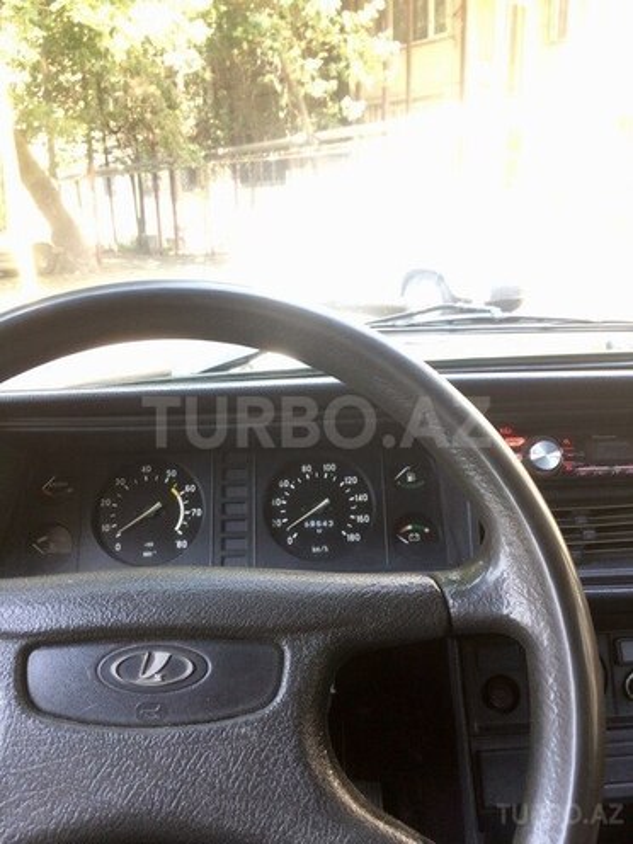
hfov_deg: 48.2
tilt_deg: -20.3
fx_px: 707
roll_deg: +3.8
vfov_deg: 61.7
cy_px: 422
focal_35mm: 29
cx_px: 316
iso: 40
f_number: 2.2
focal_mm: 4.15
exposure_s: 1/33
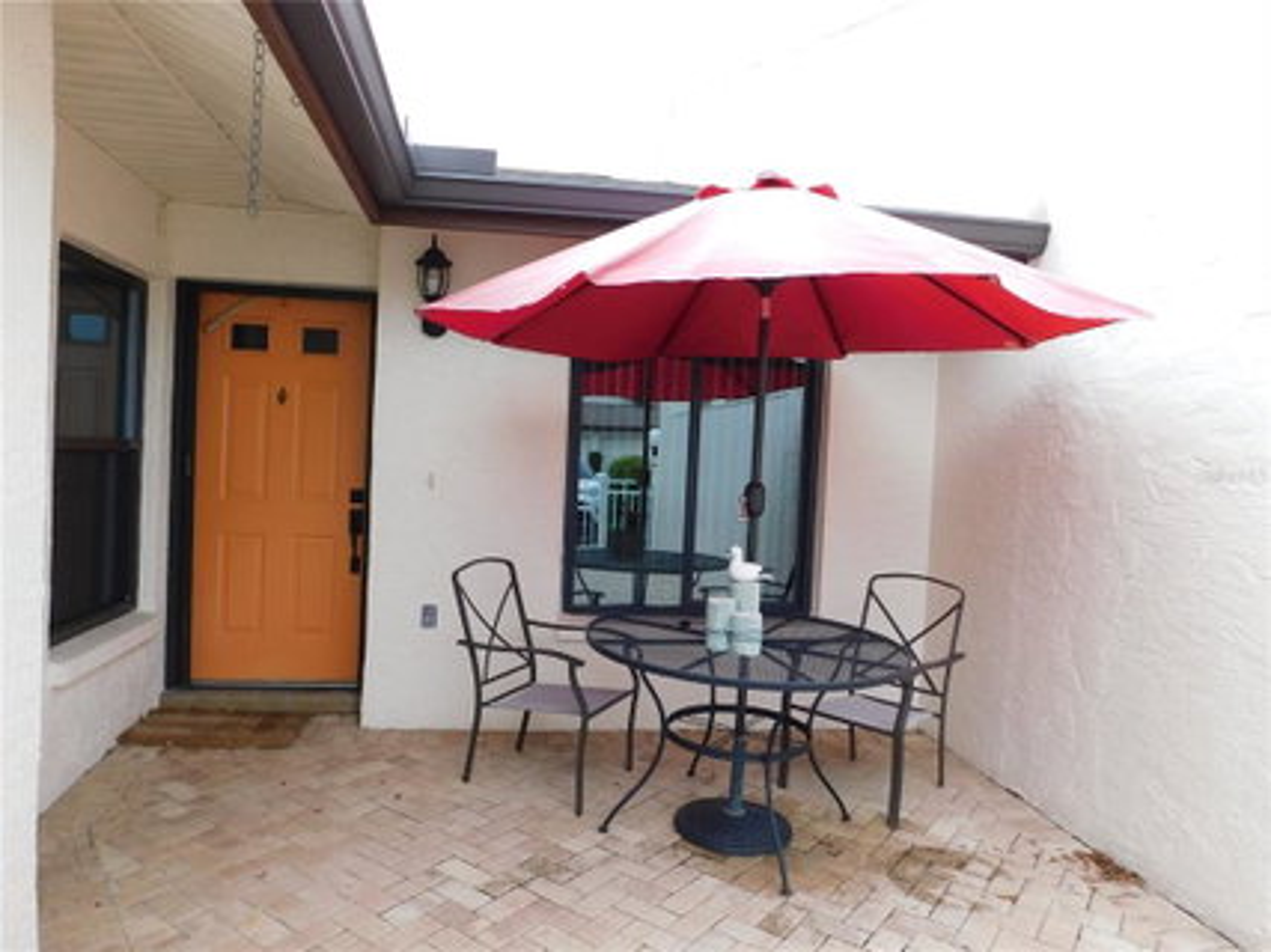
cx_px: 636
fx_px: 844
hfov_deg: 73.9
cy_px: 476
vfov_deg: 58.9
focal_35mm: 23
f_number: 3
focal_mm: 4
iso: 125
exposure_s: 1/400
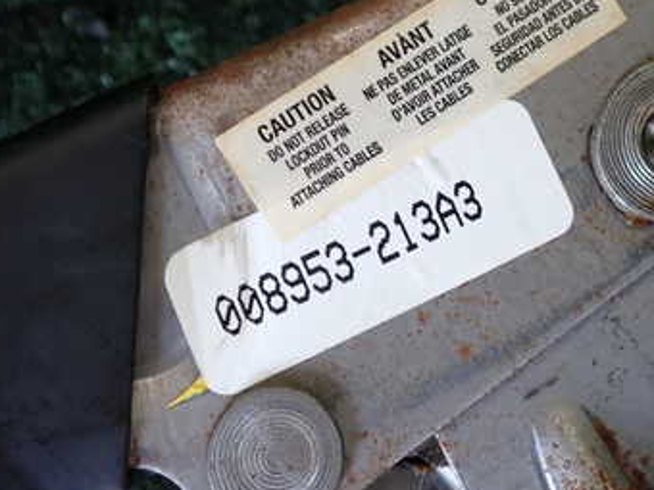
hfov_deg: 36.1
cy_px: 136
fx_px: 1001
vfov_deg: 27.2
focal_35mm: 53
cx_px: 369
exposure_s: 1/80
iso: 100
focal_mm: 5.4
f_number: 2.3
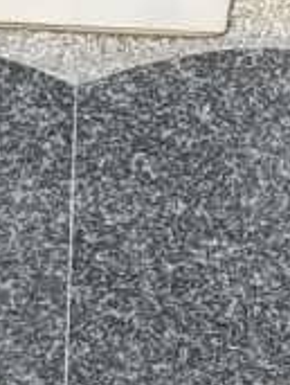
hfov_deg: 6.6
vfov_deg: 8.8
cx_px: -45
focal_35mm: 224
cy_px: 272
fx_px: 2493
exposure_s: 1/640
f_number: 5.5
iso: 80
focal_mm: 5.7
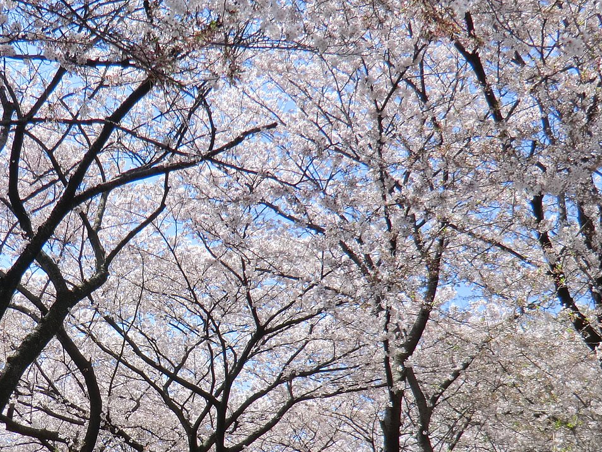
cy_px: 352
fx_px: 1269
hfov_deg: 26.3
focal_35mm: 73
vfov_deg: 20.0
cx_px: 151
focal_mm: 6.1
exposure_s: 1/400
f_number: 3.6
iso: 64
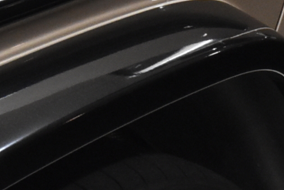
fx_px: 1318
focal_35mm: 167
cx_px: 256
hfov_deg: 12.2
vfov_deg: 8.2
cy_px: 128
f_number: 8
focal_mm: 22
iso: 2200
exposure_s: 1/30
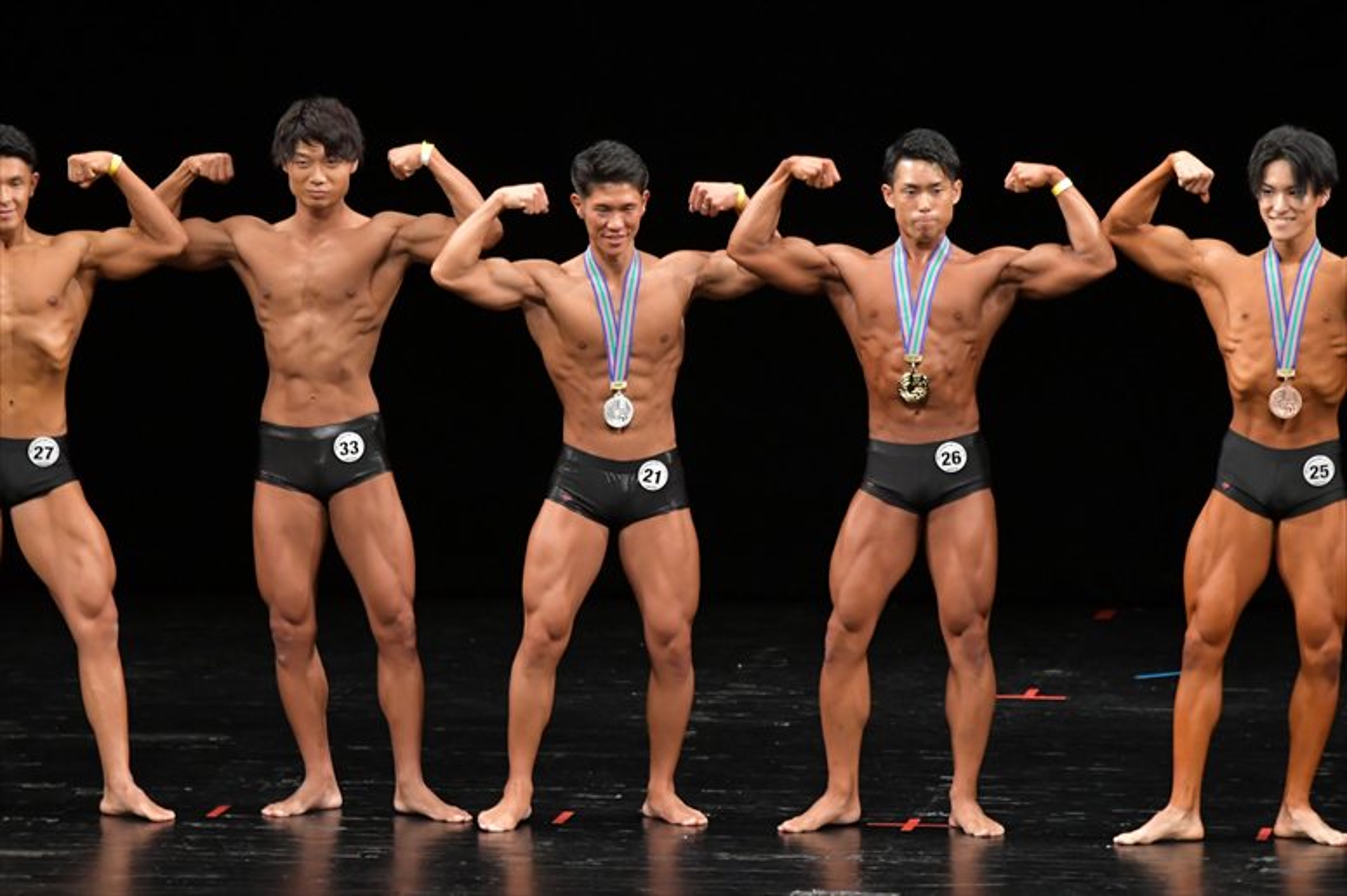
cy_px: 448
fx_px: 9537
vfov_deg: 5.4
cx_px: 674
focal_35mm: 255
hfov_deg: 8.1
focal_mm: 170
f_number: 5.6
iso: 3200
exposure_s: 1/400
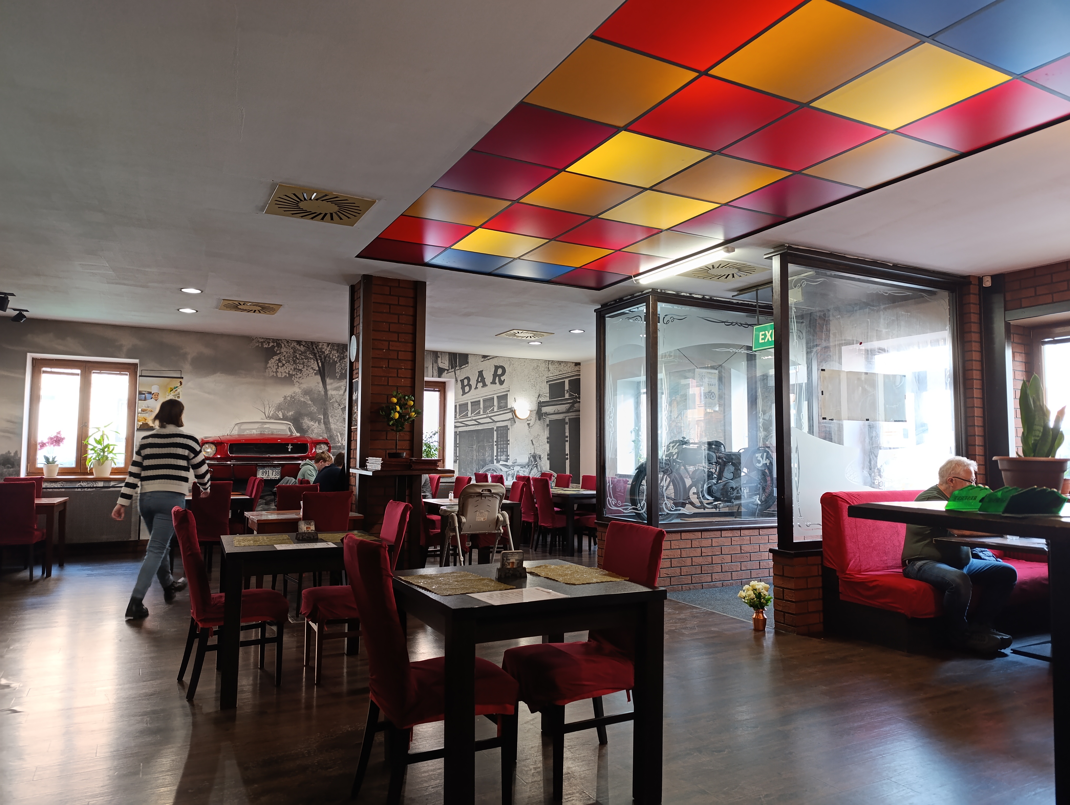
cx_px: 535
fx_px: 712
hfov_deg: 73.8
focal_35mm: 23
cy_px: 402
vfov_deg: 59.0
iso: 640
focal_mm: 6.14
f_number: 1.6
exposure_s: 1/50
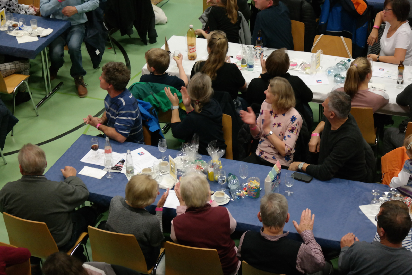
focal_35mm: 77
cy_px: 138
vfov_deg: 17.7
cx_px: 206
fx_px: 881
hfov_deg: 26.3
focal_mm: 50
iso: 1600
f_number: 4
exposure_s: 1/80
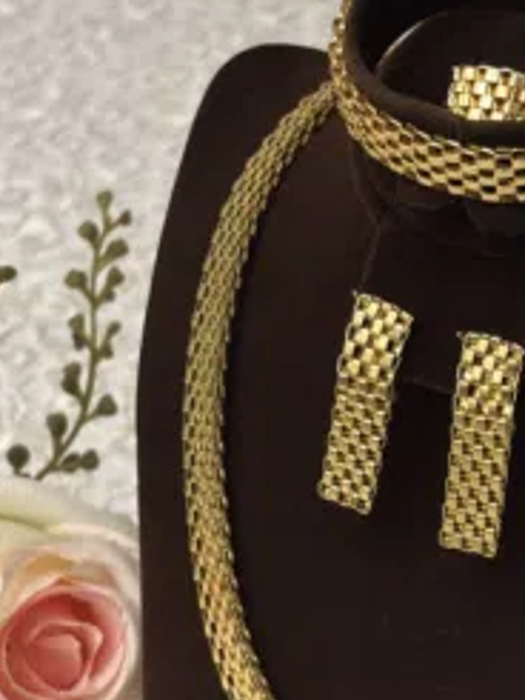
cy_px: 431
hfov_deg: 17.3
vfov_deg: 23.0
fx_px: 1717
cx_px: 374
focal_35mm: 85
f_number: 1.6
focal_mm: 5.96
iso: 320
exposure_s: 1/25
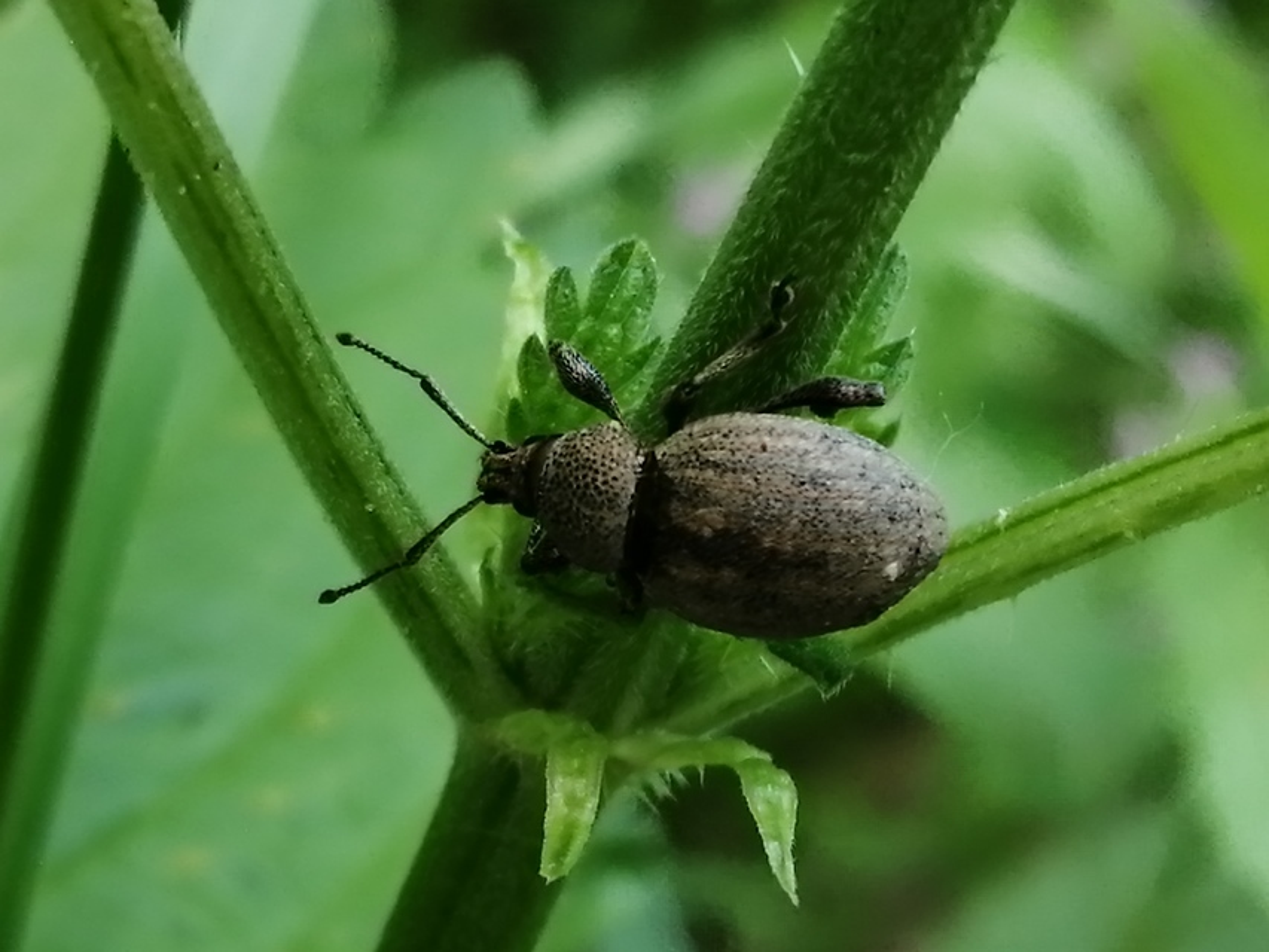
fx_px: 3813
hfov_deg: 18.9
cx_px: 634
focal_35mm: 104
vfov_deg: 14.2
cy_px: 476
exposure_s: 1/107
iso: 50
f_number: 1.8
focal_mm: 3.46
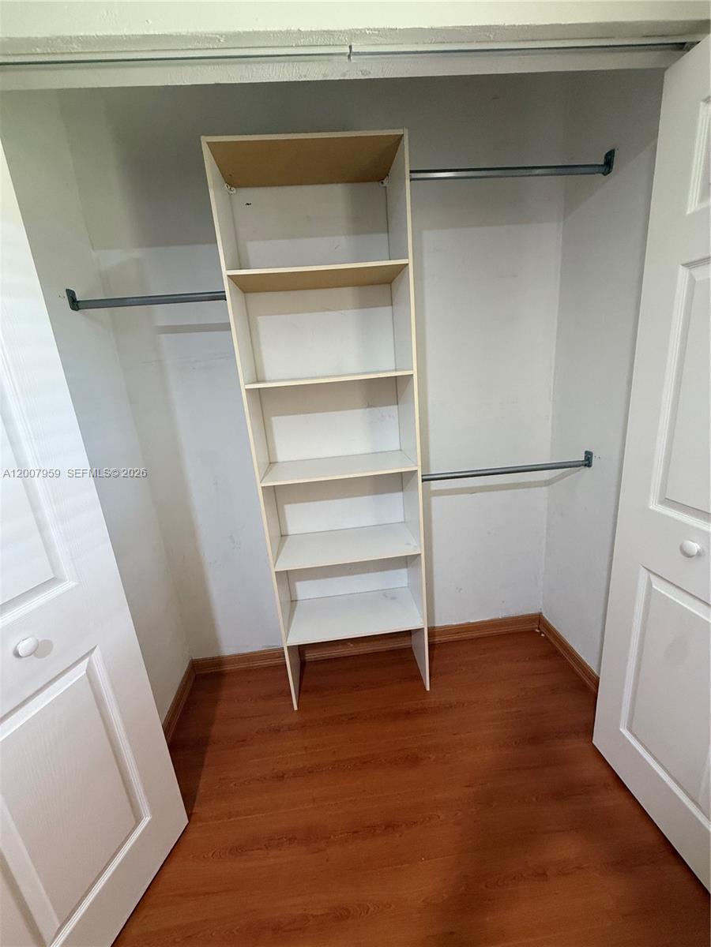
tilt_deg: -14.9
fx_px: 383
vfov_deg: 102.1
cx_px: 356
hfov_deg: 85.7
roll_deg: +4.7
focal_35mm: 14
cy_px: 474
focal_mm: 2.22
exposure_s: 1/68
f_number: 2.2
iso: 320
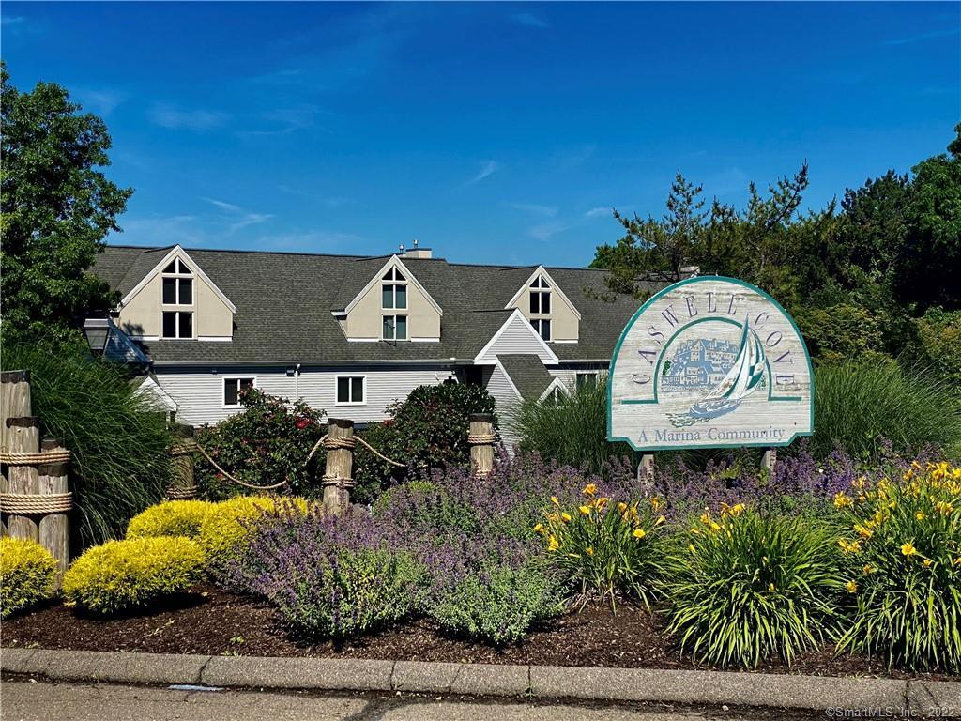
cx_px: 480
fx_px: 1444
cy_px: 360
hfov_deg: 36.8
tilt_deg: -0.6
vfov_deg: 28.0
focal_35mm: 52
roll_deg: -0.6
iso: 20
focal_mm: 6
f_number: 2
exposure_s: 1/1653
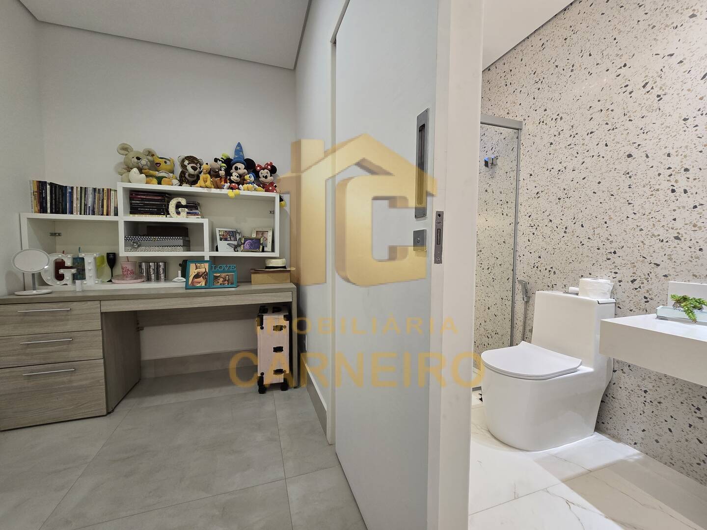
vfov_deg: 89.9
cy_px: 265
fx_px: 266
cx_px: 354
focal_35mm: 13
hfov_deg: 106.2
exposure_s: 1/60
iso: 125
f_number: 2.2
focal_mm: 2.2
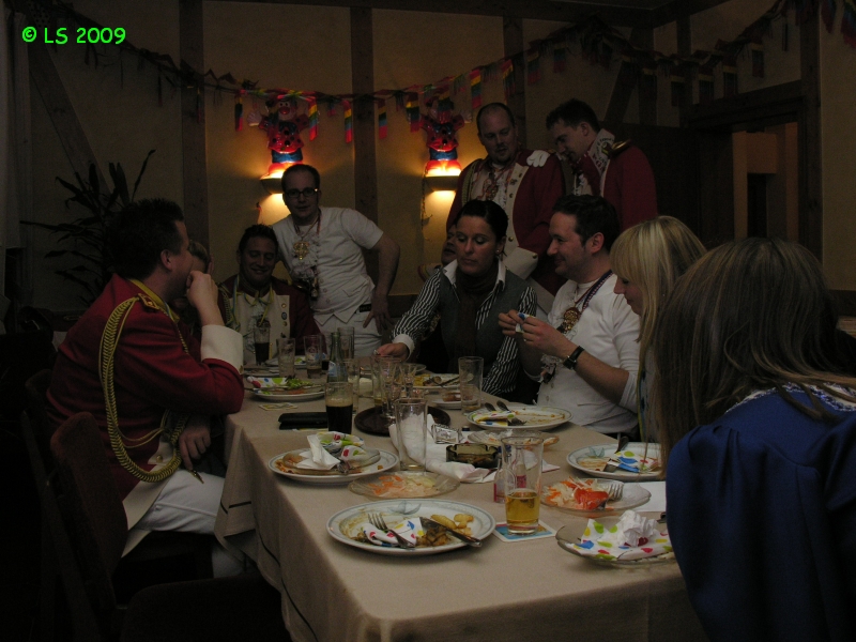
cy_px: 321
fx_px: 865
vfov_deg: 40.7
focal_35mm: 35
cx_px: 428
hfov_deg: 52.6
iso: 200
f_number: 4
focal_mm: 8.9
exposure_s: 1/60.1
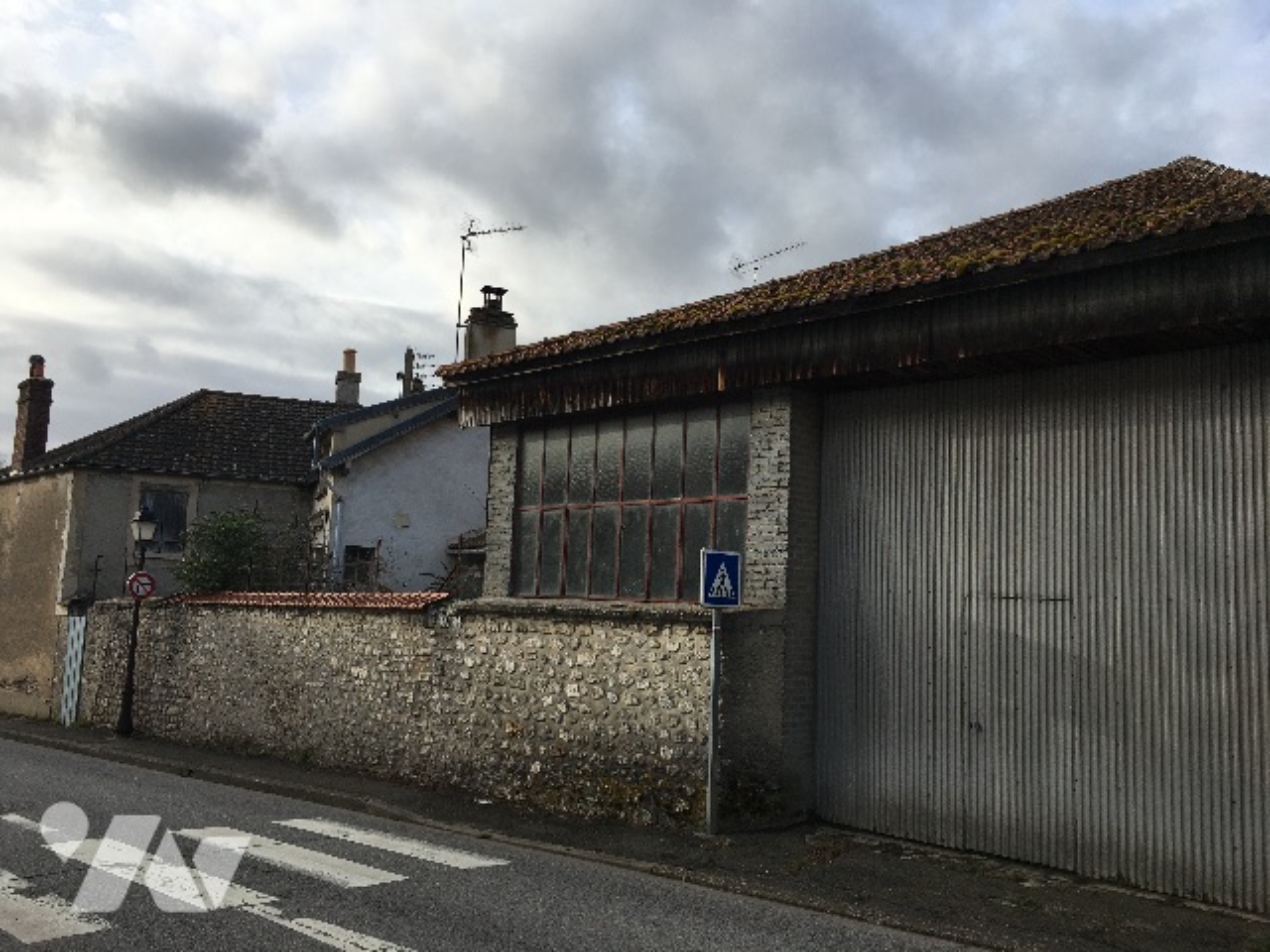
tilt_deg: +7.8
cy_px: 476
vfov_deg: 48.2
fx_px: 1064
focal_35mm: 29
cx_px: 635
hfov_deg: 61.7
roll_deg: -1.8
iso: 25
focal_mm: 4.15
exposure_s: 1/905
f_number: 2.2
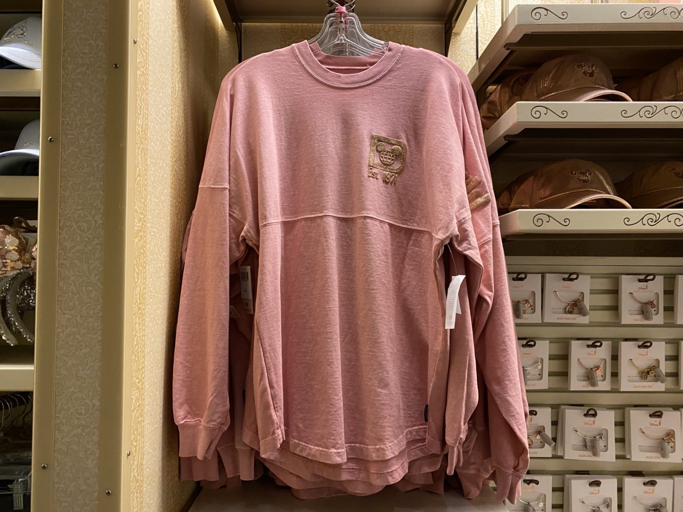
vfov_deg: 53.1
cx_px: 342
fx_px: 513
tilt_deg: +4.7
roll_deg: -0.6
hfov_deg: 67.3
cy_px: 256
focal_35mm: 26
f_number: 1.8
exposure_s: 1/60
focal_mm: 4.25
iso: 250
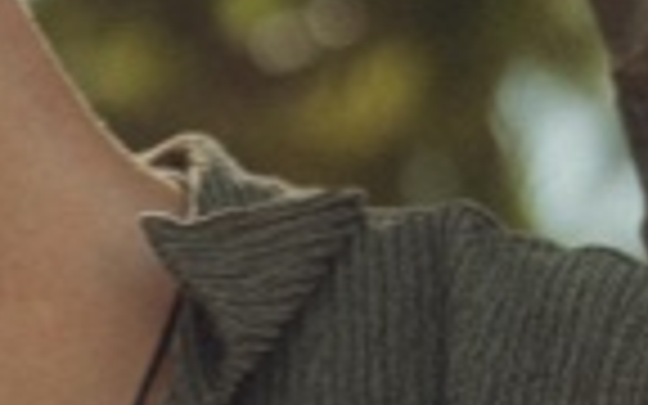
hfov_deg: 7.7
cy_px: 724
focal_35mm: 272
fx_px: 4804
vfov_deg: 4.8
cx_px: 56
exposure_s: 1/2500
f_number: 2
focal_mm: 35
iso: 200
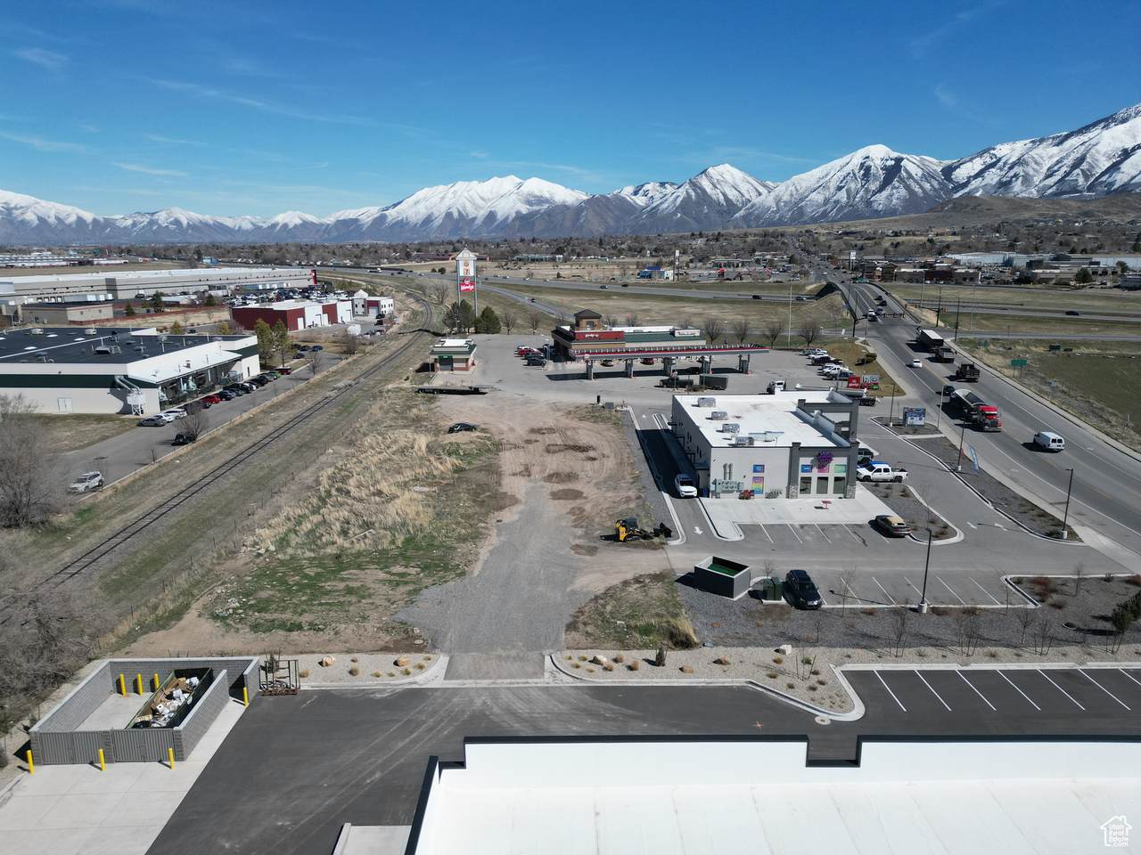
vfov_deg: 56.8
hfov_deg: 71.6
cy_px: 428
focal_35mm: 24
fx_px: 791
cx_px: 570
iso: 200
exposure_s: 1/6400
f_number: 1.7
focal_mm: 6.72
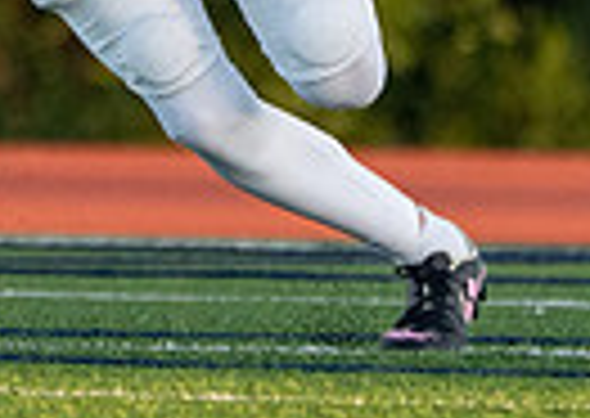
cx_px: -12
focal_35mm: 3098
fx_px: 51805
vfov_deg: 0.5
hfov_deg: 0.7
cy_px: -203
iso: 1000
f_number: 5.6
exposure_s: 1/1250
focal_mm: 400
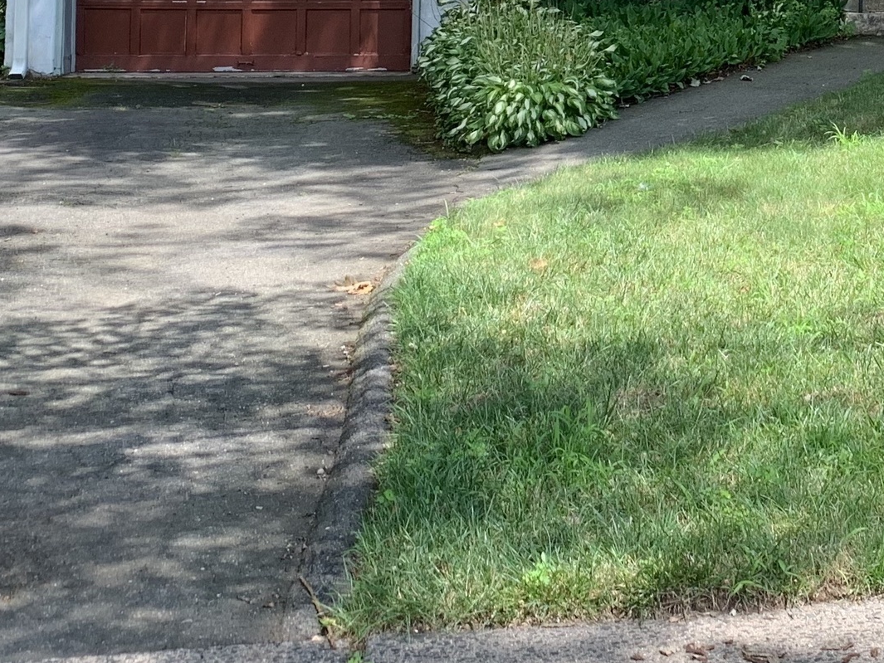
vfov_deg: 18.8
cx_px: 847
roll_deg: -1.1
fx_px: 1916
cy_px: -90
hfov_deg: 25.0
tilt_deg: +1.9
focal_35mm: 75
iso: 25
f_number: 1.8
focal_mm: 4.25
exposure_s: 1/422
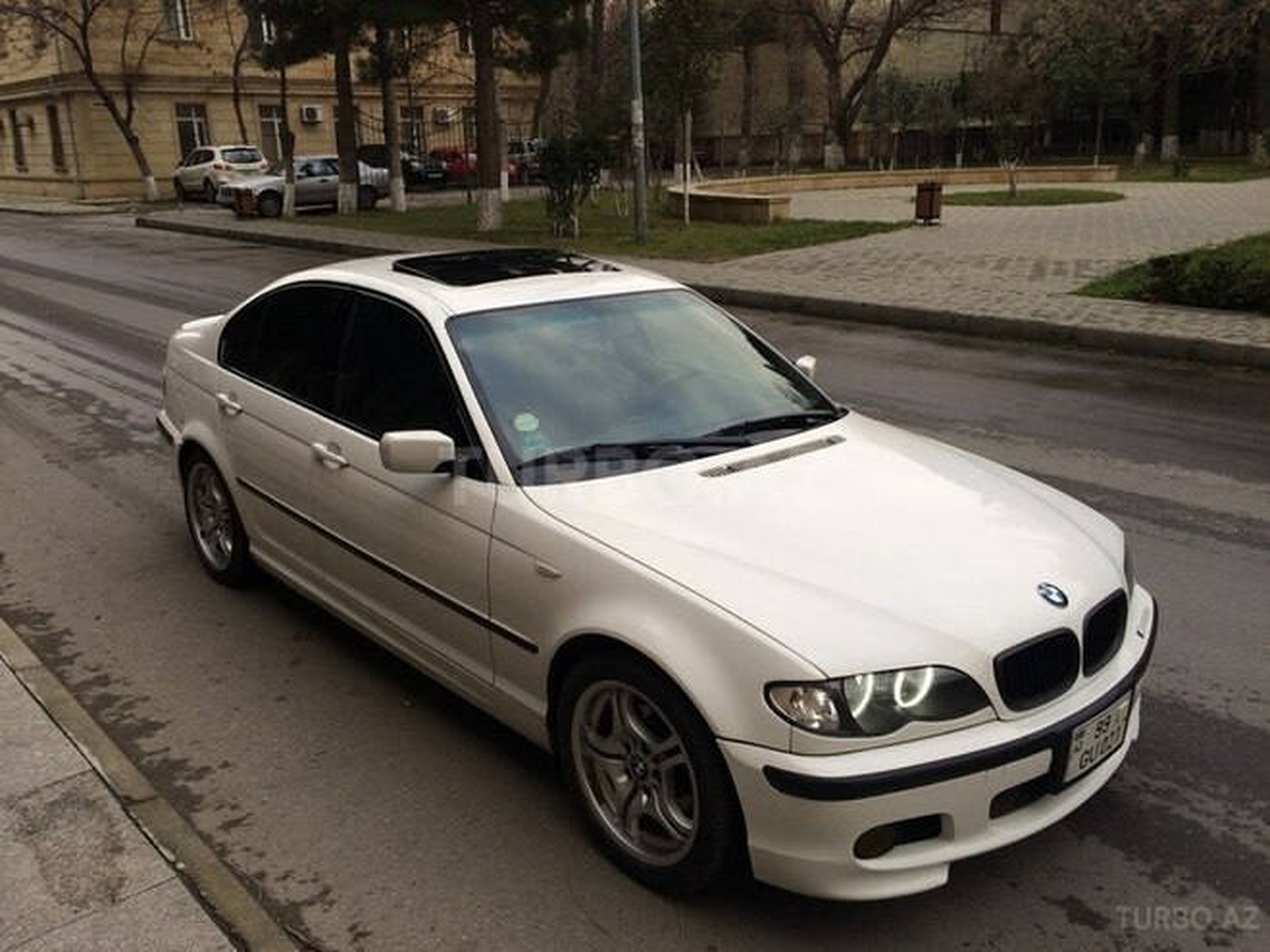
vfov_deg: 48.2
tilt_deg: -16.7
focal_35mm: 29
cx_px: 635
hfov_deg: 61.7
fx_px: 1064
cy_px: 476
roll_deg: +2.3
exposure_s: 1/159
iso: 32
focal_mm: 4.15
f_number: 2.2
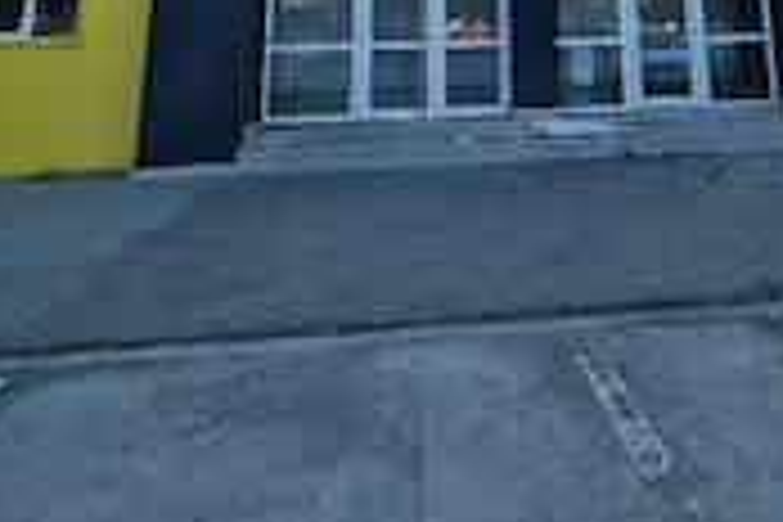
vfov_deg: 33.1
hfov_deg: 59.2
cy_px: -130
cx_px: 508
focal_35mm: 31
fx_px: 674
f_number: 2.2
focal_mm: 2.2
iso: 50
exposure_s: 1/625
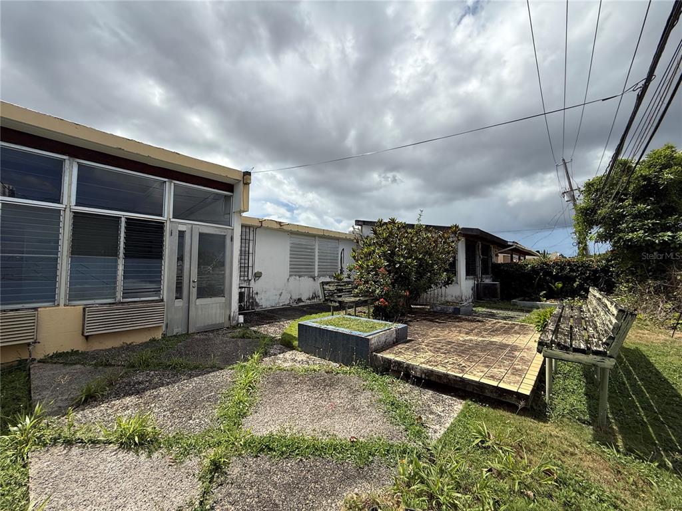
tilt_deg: +3.7
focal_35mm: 14
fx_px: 276
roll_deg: -0.5
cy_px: 256
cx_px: 341
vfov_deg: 85.7
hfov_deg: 102.1
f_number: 2.2
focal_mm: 2.22
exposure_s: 1/2841
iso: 50
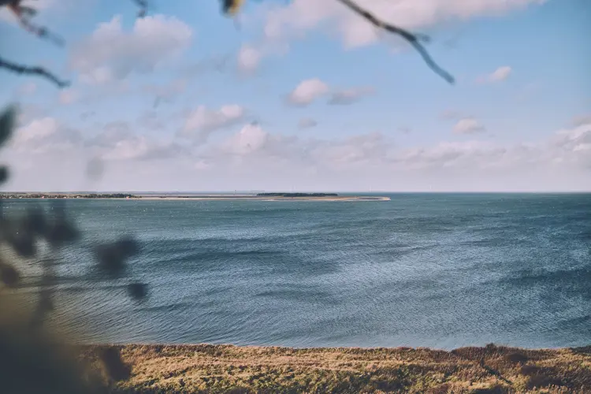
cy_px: 197
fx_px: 575
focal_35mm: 35
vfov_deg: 37.9
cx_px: 296
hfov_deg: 54.4
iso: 160
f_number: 1.6
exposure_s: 1/4000
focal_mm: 23
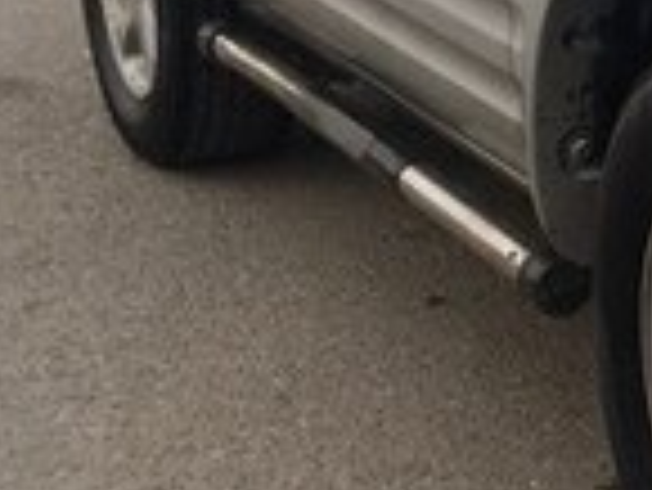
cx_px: 1142
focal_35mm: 132
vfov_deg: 11.1
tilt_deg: -14.0
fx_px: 2488
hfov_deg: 13.5
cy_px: 7
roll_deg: +3.0
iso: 32
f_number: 2.2
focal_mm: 4.15
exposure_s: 1/684
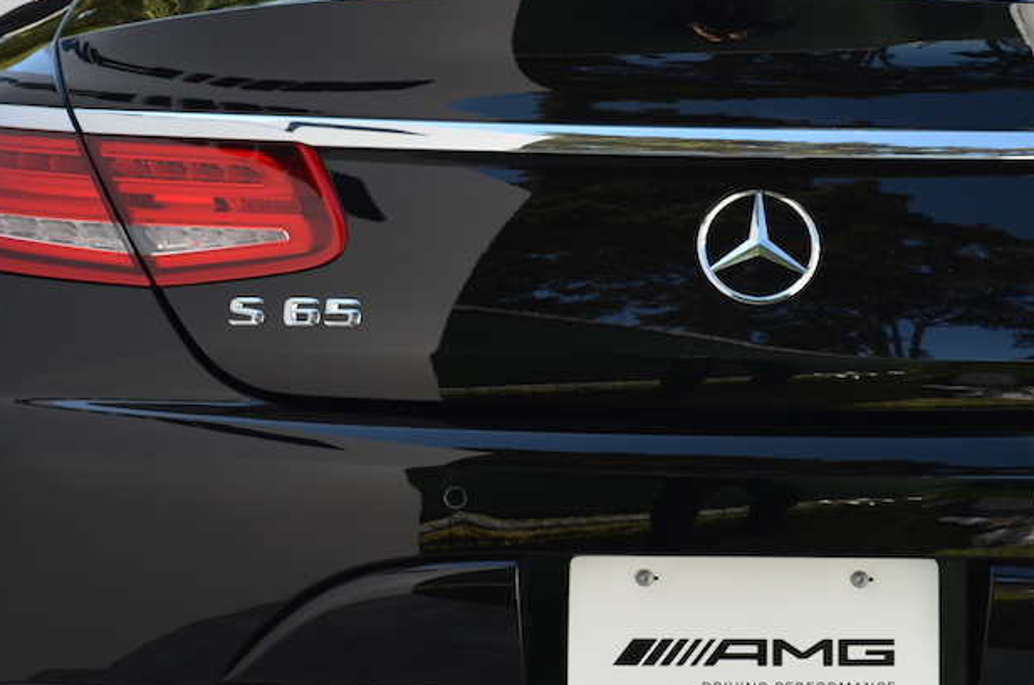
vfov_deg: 16.8
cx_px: 693
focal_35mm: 81
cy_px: 250
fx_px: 2322
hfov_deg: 25.0
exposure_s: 1/160
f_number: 6.3
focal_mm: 26
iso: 200
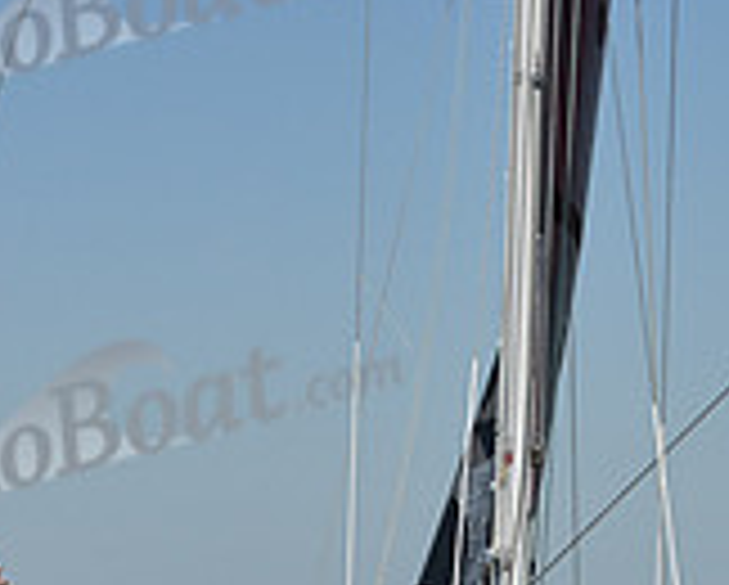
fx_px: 5444
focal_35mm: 252
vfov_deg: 6.1
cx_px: 639
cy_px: 605
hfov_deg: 7.6
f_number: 9
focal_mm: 75
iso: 250
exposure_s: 1/1250
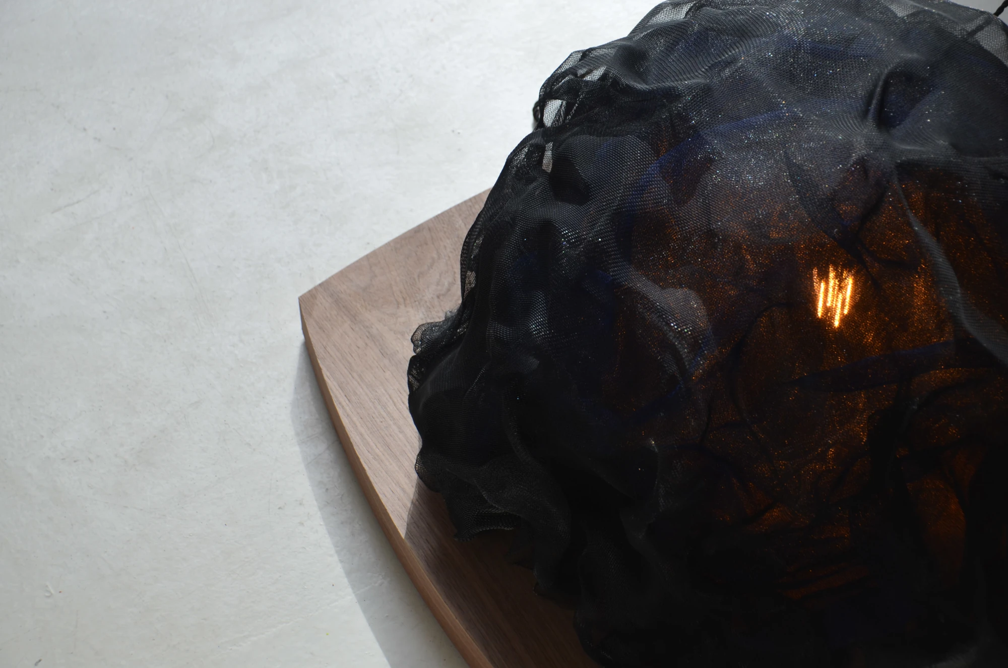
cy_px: 334
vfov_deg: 15.1
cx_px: 504
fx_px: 2515
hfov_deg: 22.7
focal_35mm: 90
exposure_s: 1/125
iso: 220
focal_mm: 60
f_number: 5.6
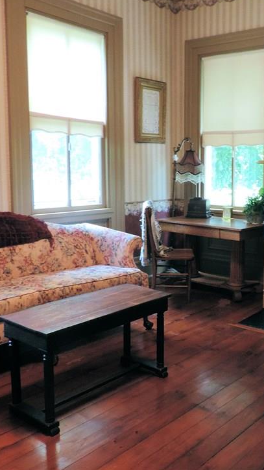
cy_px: 221
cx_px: 221
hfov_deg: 31.0
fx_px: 461
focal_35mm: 37
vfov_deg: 54.0
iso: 400
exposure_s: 1/20
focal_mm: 4.3
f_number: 3.3
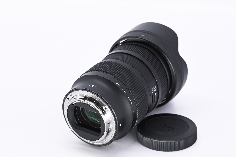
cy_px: 78
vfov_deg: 15.2
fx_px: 590
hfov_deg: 22.6
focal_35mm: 90
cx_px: 118
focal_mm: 60
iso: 500
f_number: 9
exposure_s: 1/160
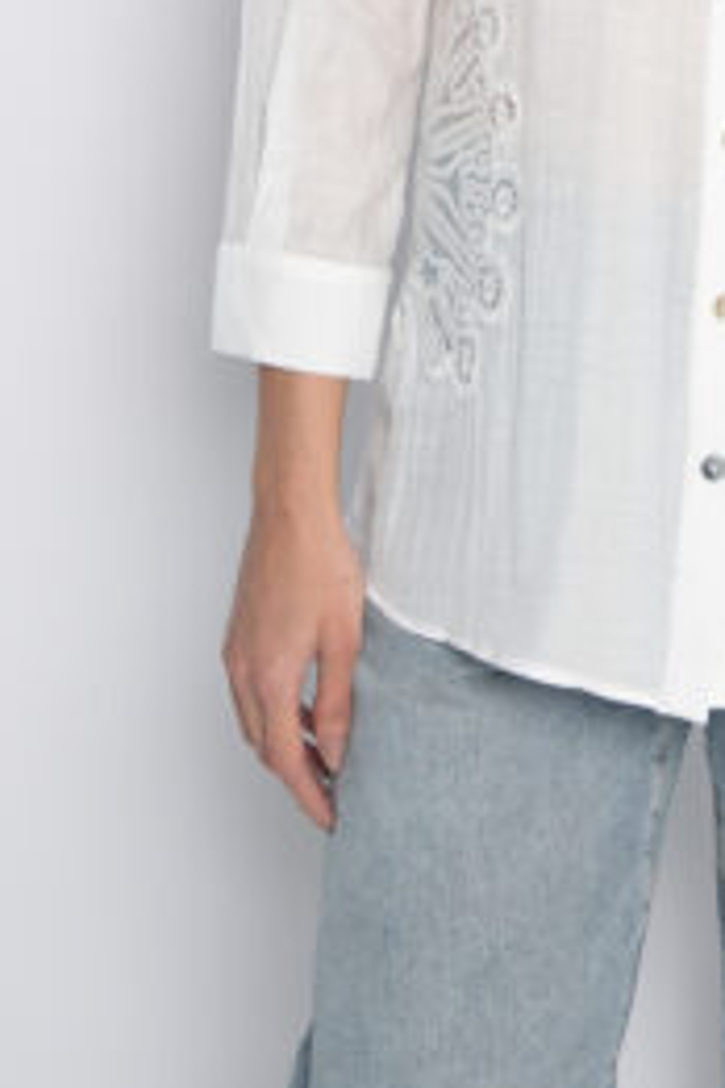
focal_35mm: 92
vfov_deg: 21.2
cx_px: 783
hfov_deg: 14.5
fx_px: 2779
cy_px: -65
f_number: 5
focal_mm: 40
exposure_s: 1/125
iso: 320
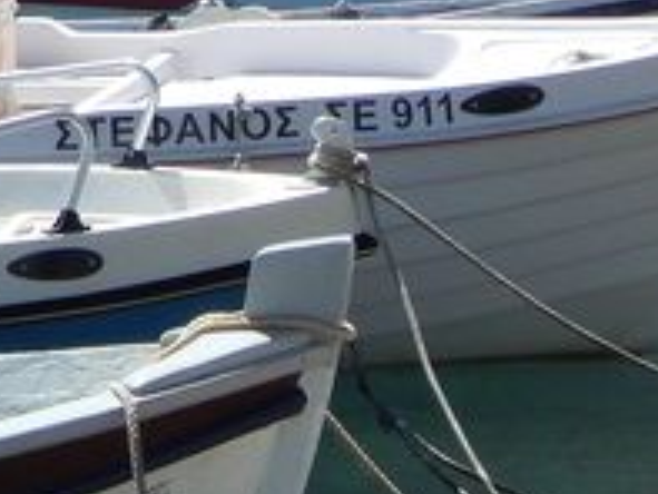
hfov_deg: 5.9
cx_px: 160
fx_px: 6391
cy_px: -421
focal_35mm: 336
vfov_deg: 4.4
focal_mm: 12.3
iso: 125
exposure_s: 1/1250
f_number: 4.1
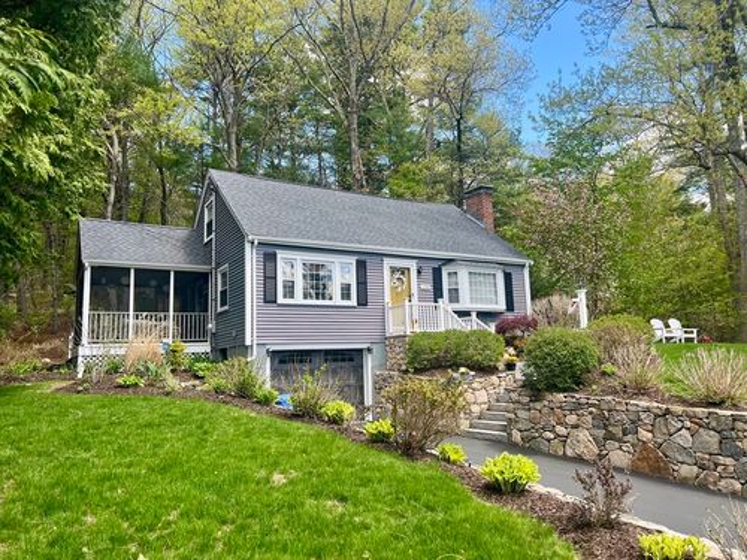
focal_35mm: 26
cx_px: 374
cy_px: 280
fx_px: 561
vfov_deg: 53.1
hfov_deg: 67.3
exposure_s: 1/924
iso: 50
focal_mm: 5.7
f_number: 1.5
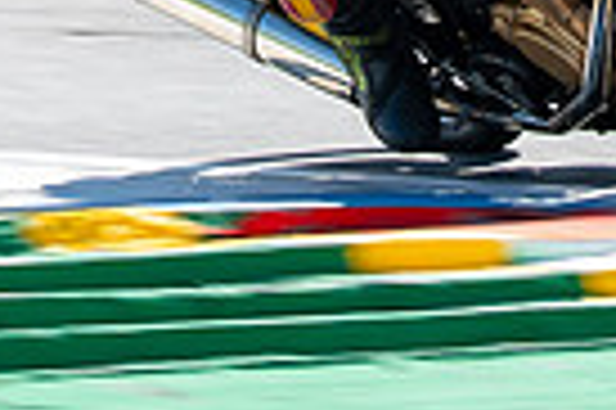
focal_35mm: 1079
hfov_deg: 1.9
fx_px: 18441
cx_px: 409
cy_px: -158
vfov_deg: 1.3
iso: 160
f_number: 8
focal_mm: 200
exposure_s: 1/200
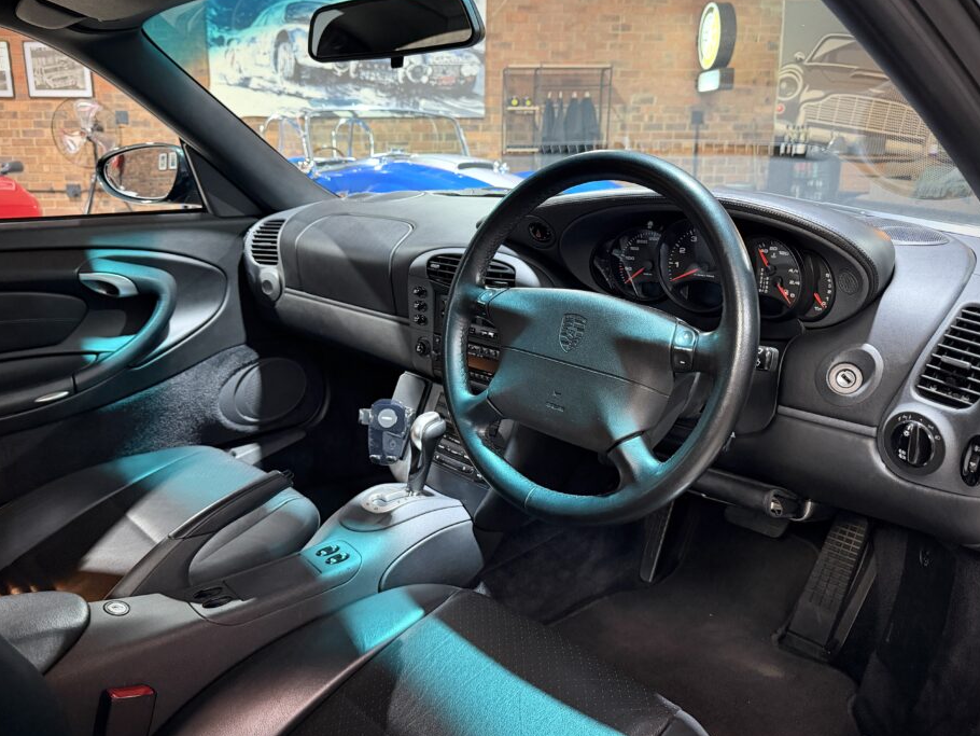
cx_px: 460
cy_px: 335
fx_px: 765
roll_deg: -0.7
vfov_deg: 51.3
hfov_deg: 65.3
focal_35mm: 27
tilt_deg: -14.3
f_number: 1.78
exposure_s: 1/33
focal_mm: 6.76
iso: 640
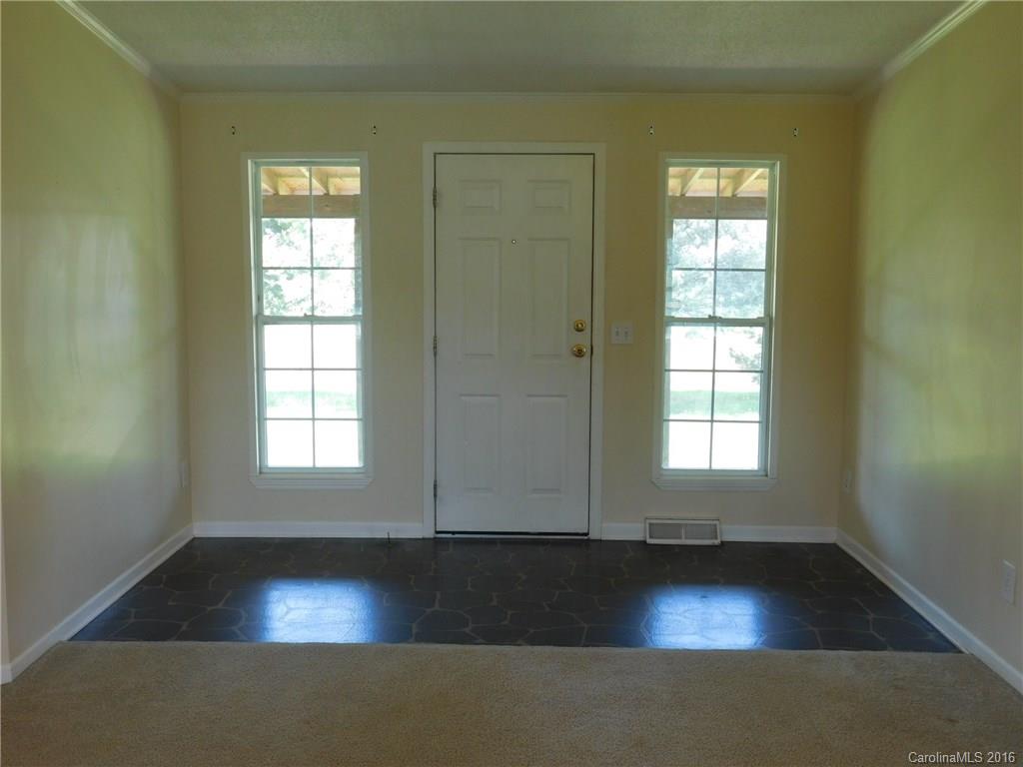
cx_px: 512
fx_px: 1064
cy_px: 384
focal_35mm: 36
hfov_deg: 51.4
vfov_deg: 39.7
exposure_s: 1/30
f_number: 3.5
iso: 125
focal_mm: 6.3
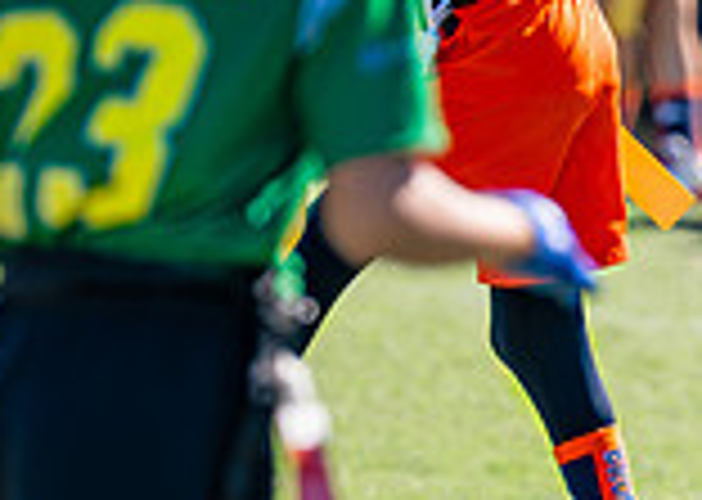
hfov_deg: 2.5
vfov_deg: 1.8
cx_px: 1191
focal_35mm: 800
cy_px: -118
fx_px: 15929
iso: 200
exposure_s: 1/2000
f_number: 2.8
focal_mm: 147
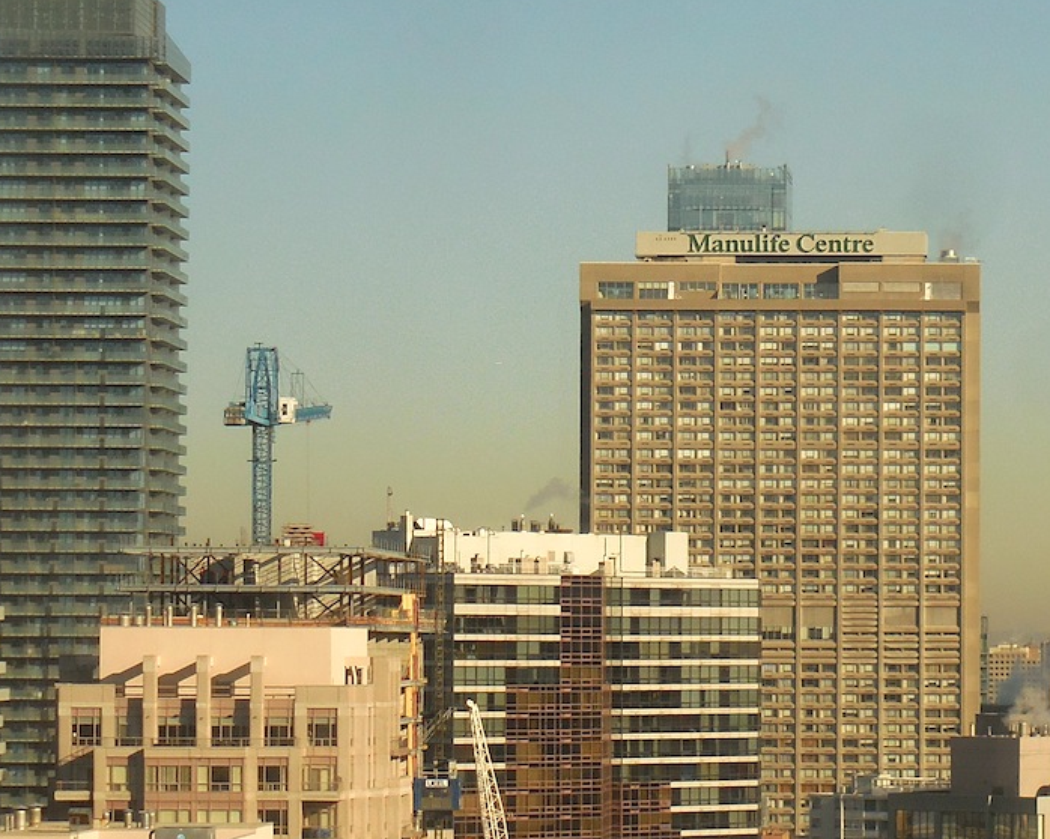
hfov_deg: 11.2
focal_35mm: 170
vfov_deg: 9.1
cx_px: 1061
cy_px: 541
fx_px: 5281
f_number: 4.9
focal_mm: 14.5
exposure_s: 1/200
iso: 125
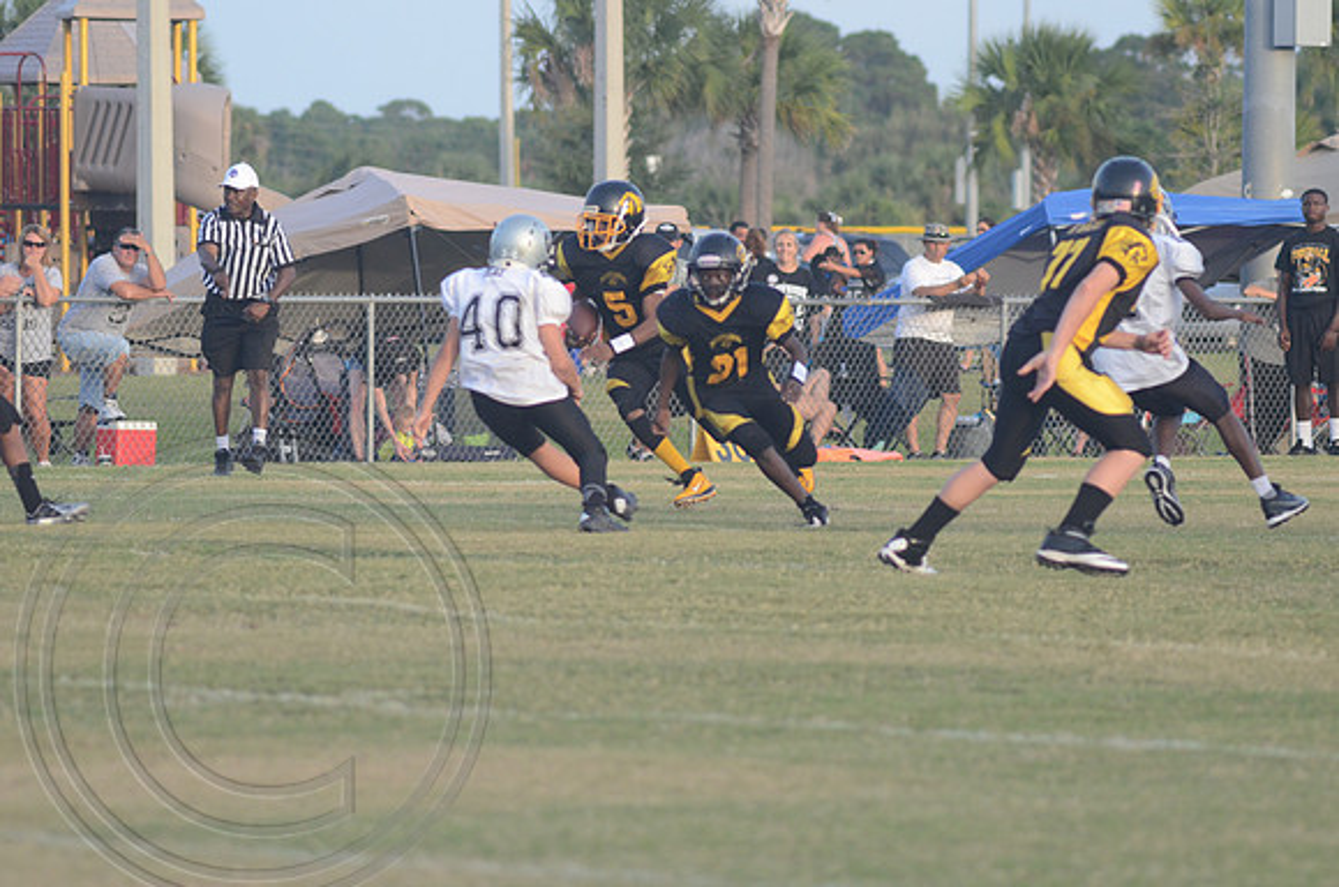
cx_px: 670
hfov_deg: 6.3
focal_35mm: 330
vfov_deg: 4.1
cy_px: 444
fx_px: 12247
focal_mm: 220
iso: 800
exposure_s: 1/500
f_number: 5.6
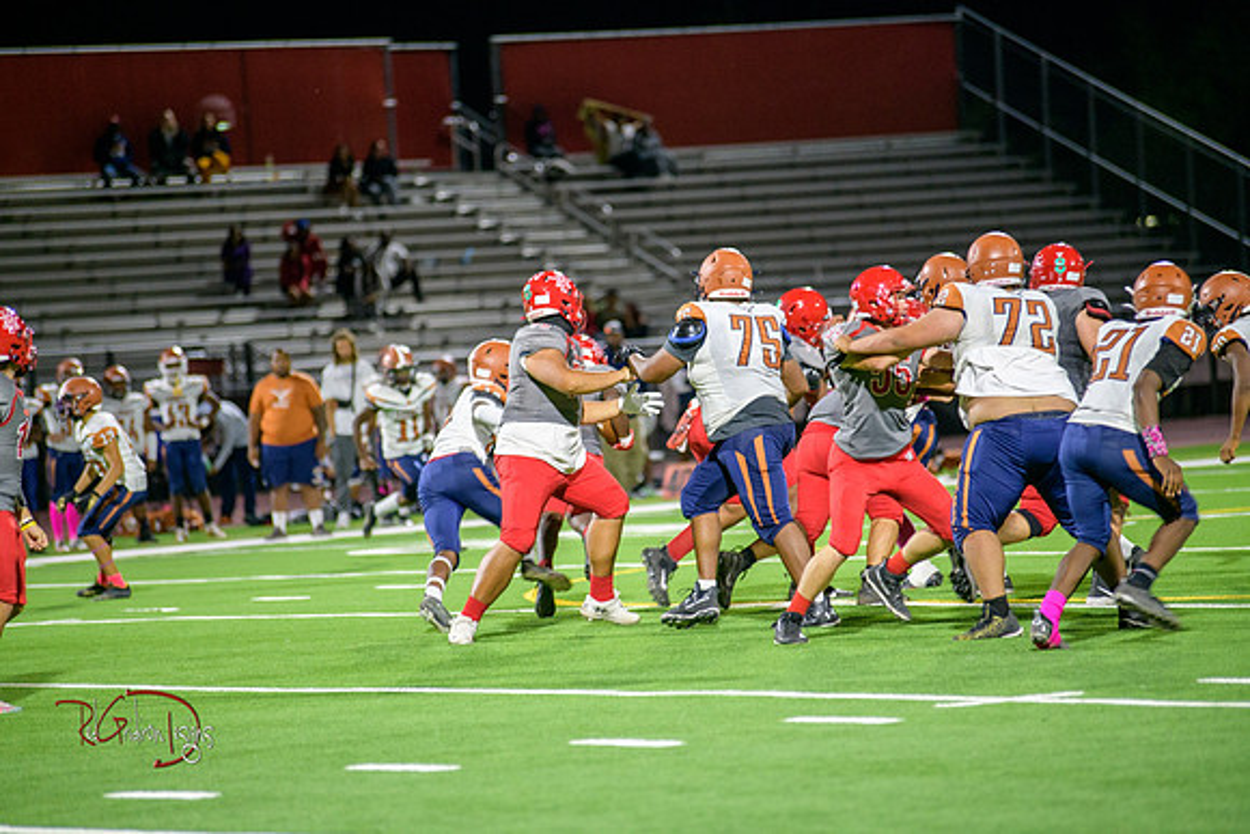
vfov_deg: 6.9
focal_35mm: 200
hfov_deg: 10.3
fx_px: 6946
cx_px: 625
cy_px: 417
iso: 1600
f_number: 2.8
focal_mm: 200
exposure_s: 1/250
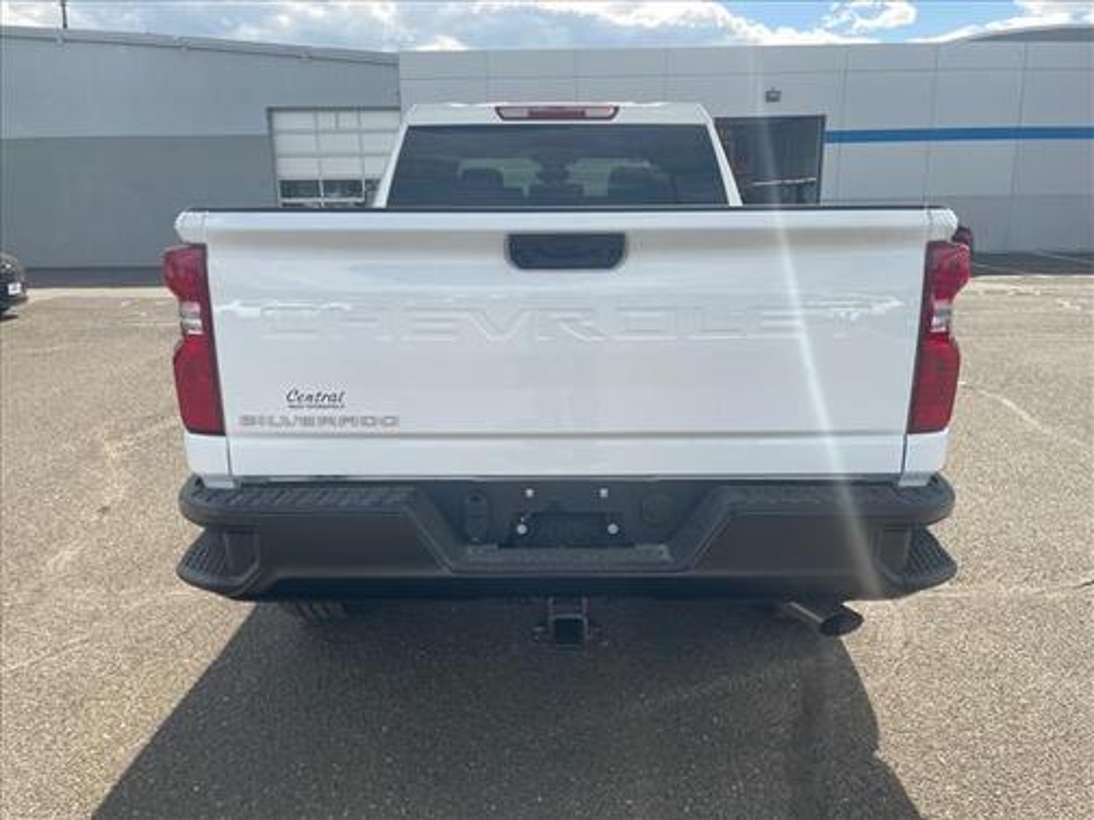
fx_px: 822
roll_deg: +0.8
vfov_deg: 53.1
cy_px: 410
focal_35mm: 26
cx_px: 547
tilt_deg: -15.0
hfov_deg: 67.3
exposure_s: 1/467
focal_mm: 4.2
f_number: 1.6
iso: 32
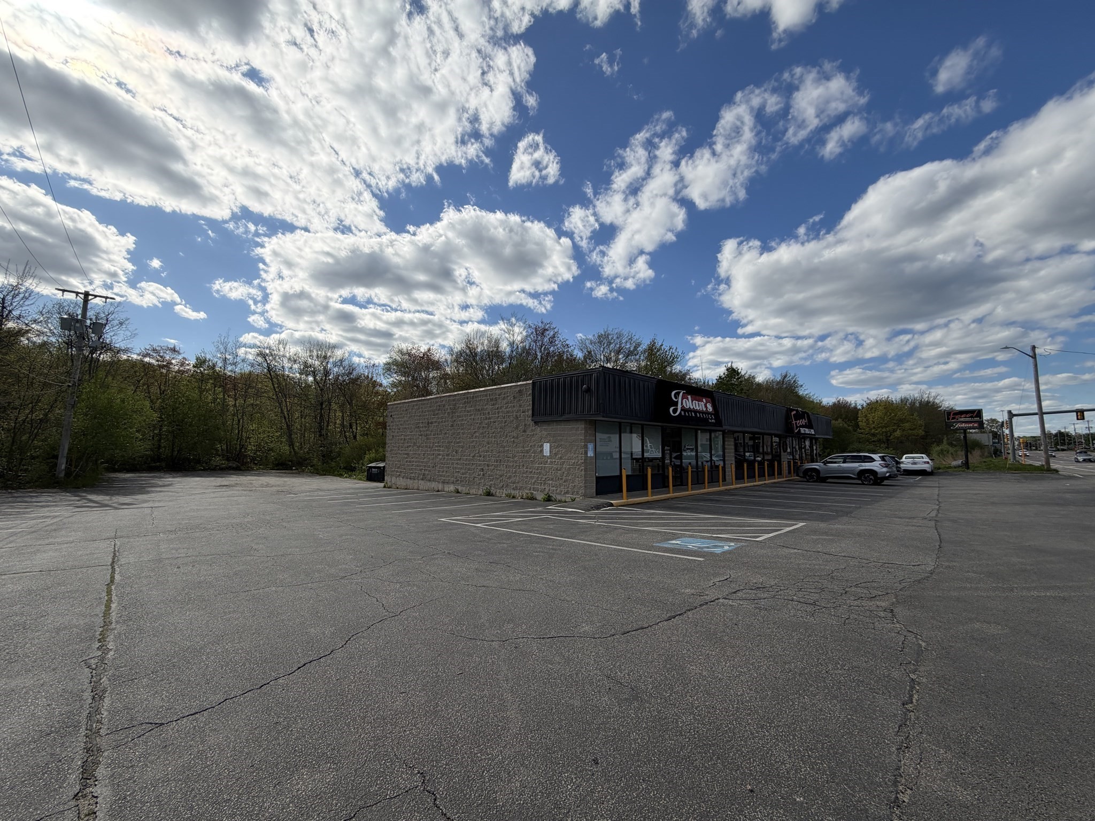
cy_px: 410
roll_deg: -0.3
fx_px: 443
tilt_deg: +5.3
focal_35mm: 14
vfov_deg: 85.7
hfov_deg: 102.1
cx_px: 548
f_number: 2.2
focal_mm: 2.22
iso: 25
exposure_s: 1/1312
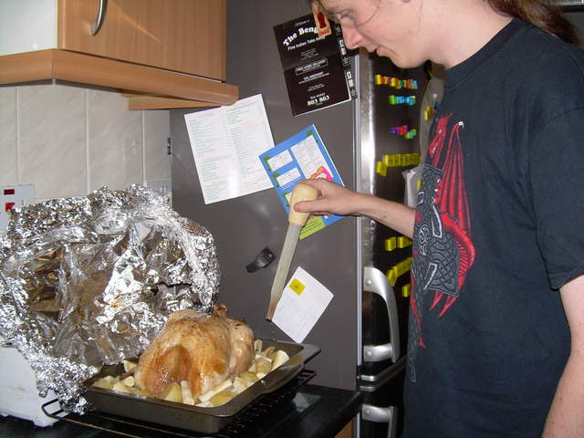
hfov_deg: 49.0
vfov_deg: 37.7
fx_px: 641
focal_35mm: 38
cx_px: 292
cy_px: 219
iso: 50
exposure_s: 1/60
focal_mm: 6.3
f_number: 2.8
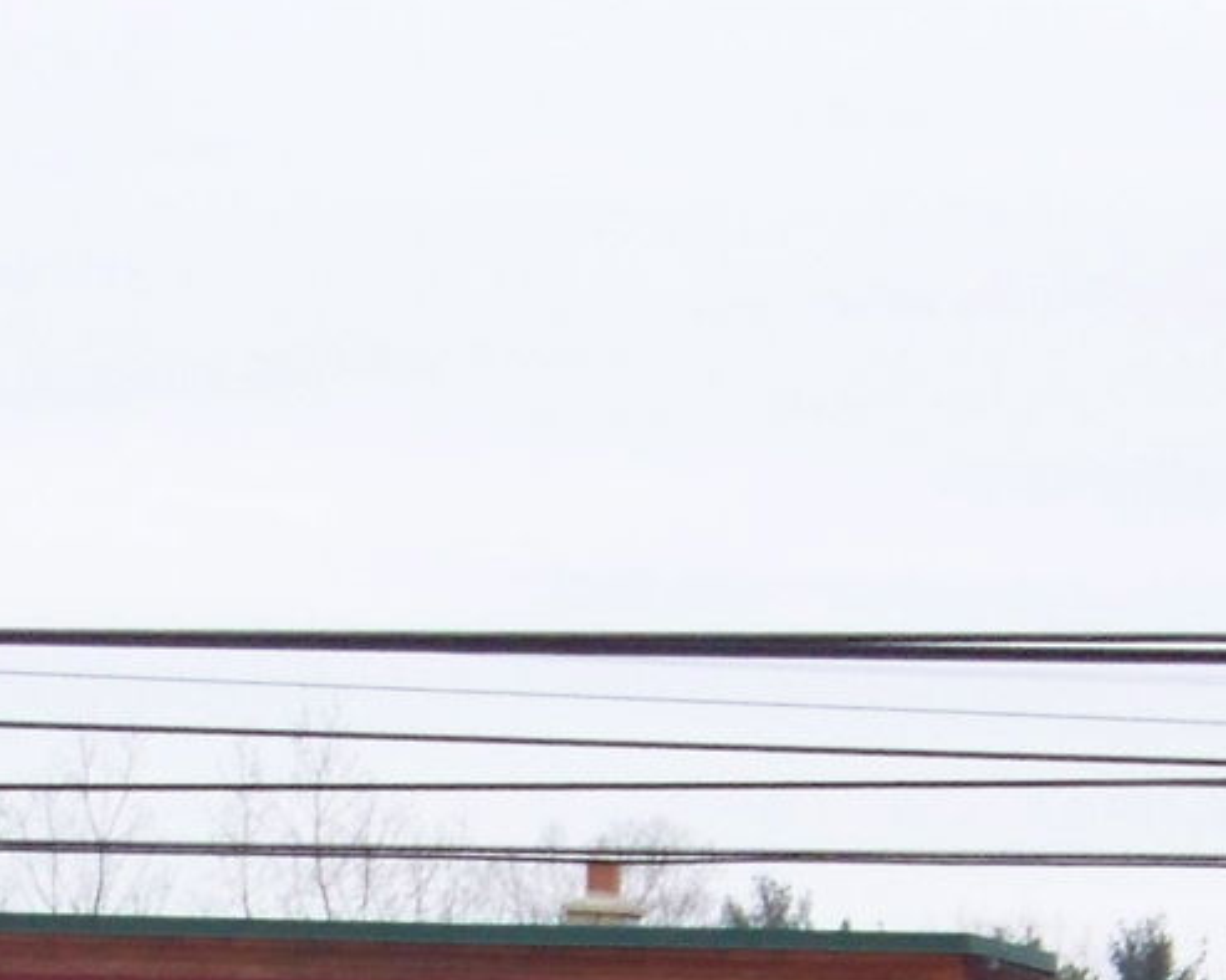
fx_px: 12006
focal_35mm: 331
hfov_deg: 5.8
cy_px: 1443
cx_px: 331
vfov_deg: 4.6
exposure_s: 1/40
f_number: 3.2
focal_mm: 14.6
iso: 200
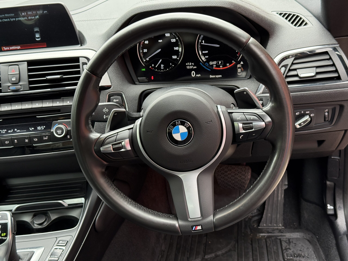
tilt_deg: -28.9
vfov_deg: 30.3
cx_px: 174
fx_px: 483
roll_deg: +1.0
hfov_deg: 39.7
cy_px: 130
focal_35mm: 48
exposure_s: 1/113
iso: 200
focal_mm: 6.76
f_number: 1.78
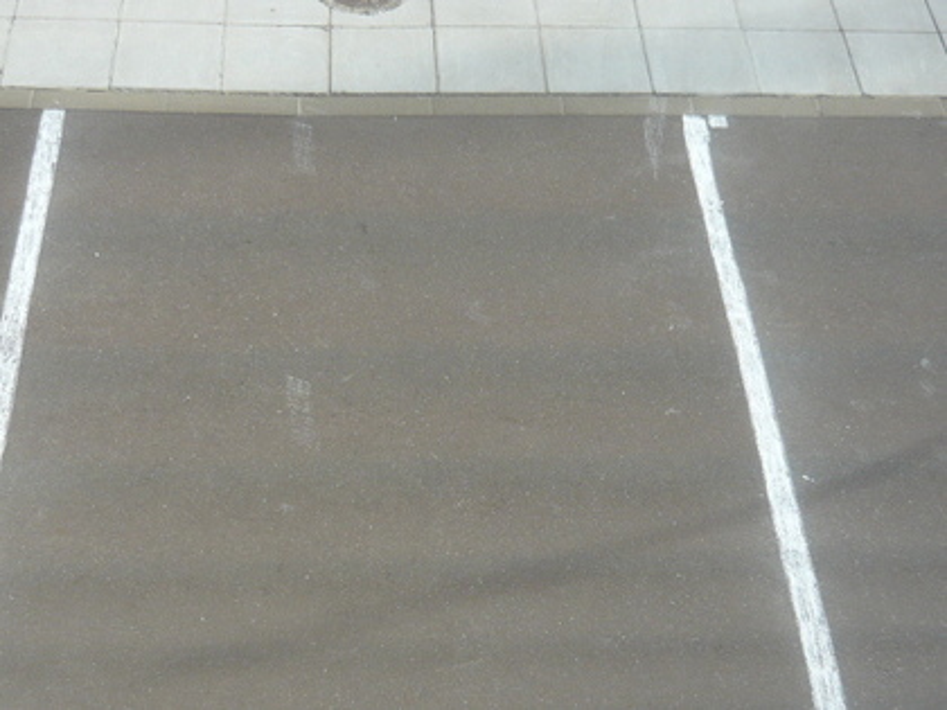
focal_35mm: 58
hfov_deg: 33.2
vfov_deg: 25.2
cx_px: 474
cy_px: 355
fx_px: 1587
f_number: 2.9
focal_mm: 6
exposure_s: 1/400
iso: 100
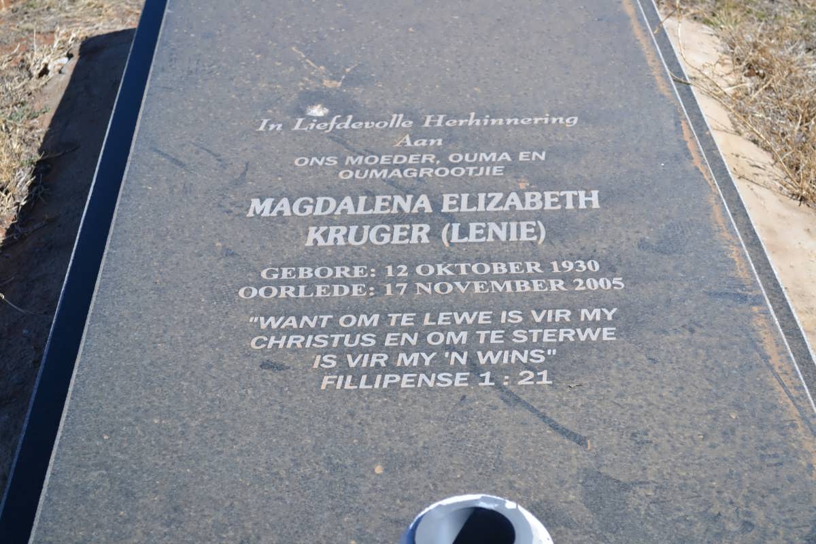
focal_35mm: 60
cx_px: 408
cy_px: 272
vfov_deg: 22.6
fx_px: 1360
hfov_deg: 33.4
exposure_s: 1/125
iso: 125
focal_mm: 40
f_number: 5.6
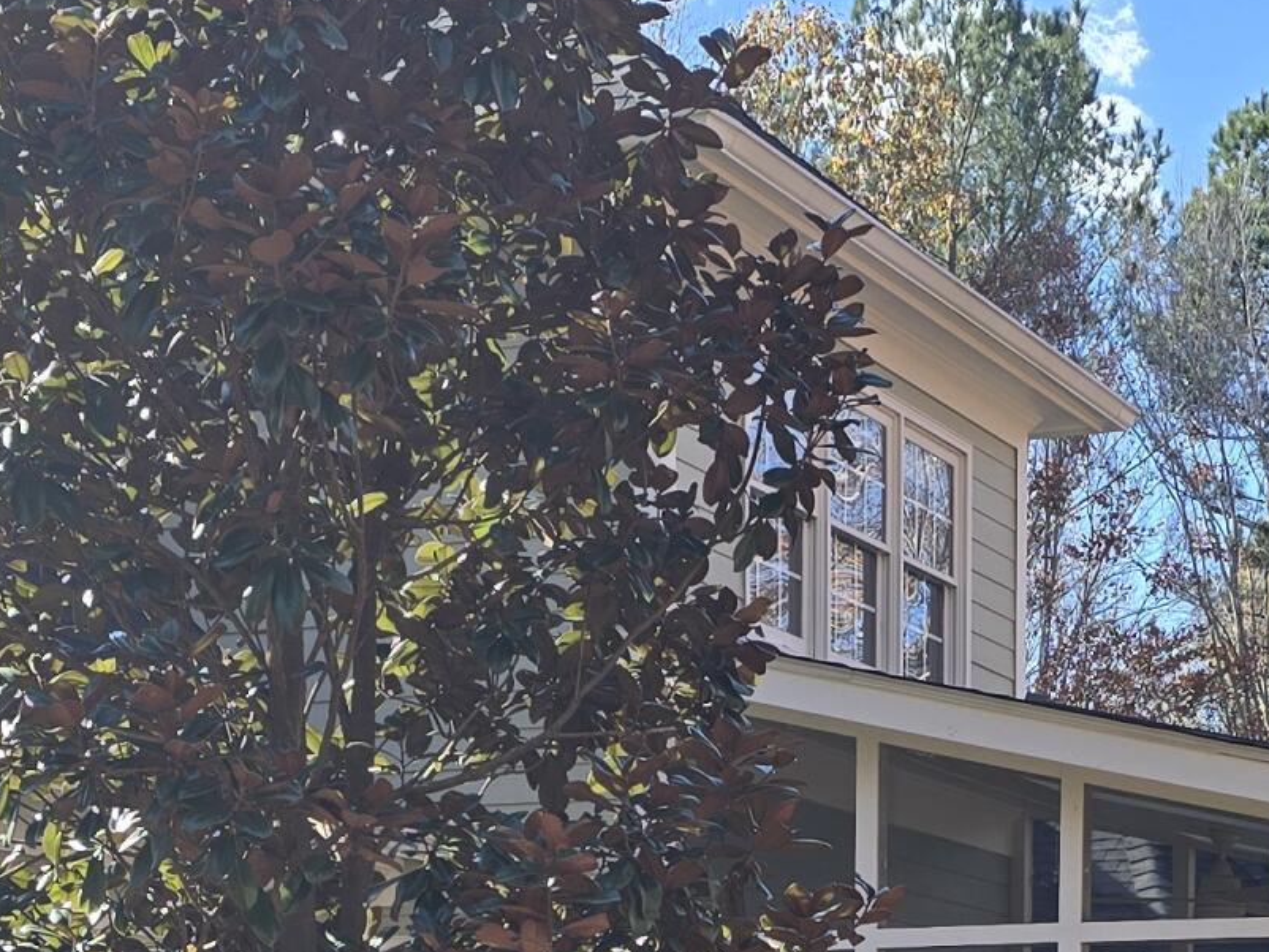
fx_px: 3154
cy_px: 1401
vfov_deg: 15.9
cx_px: 875
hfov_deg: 22.6
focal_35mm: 86
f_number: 1.7
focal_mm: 6.3
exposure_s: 1/345
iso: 12
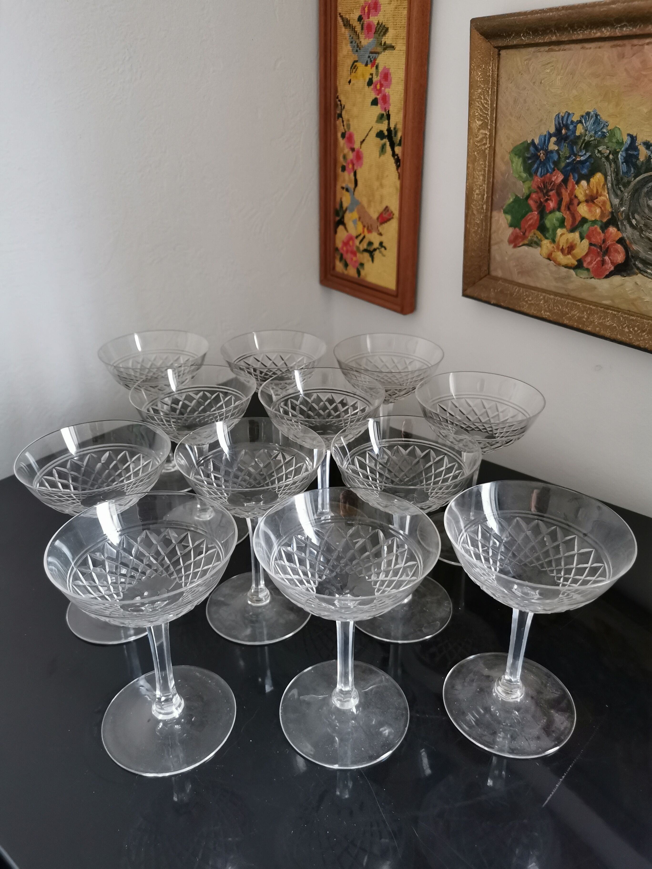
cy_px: 434
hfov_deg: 51.4
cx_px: 326
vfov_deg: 65.3
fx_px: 678
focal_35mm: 27
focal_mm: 5.56
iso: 640
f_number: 1.6
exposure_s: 1/25
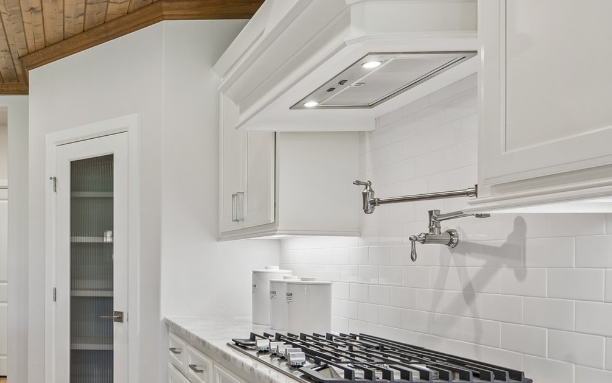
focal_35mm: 33
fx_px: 550
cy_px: 307
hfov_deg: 49.7
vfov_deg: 37.0
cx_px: 30
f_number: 9
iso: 200
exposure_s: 1/15
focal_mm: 16
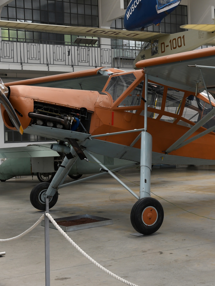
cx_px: 194
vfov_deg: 28.6
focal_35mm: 68
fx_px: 563
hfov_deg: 21.1
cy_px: 134
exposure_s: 1/100
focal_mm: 28
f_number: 5
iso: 100
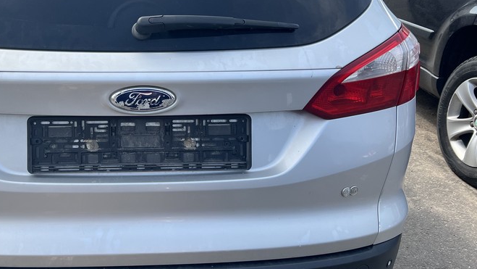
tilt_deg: -22.1
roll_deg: -1.4
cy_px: 107
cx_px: 130
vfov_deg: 27.1
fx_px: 557
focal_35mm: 44
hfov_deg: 45.1
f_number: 1.5
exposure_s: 1/1431
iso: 50
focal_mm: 5.7
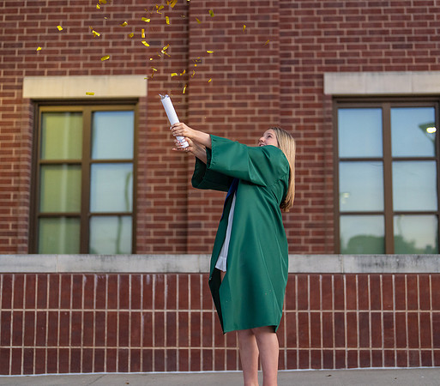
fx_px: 824
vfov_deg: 26.4
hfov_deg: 29.9
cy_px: 193
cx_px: 239
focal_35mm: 61
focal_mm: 50
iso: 1250
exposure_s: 1/1000
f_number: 1.2
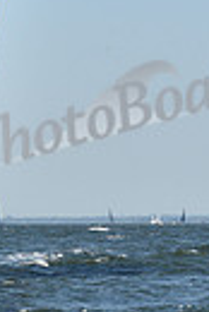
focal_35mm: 383
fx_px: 3326
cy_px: -223
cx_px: -160
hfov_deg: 3.6
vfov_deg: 5.3
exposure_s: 1/1250
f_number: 8
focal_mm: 86
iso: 250
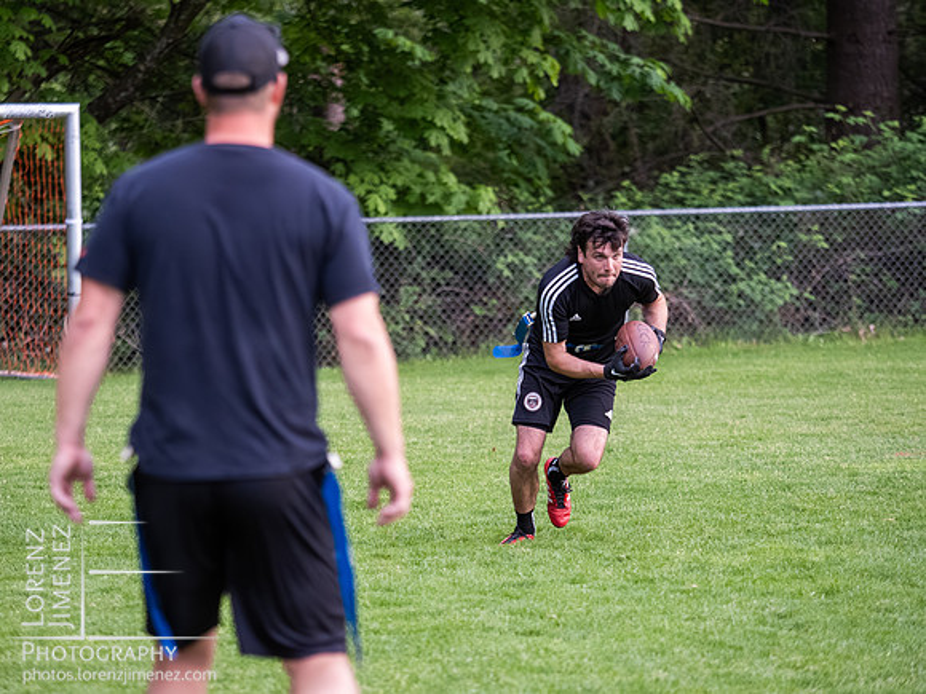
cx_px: 463
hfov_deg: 8.6
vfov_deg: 6.5
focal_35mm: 230
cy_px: 347
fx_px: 6153
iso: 2000
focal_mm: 115
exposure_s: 1/1250
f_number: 2.8
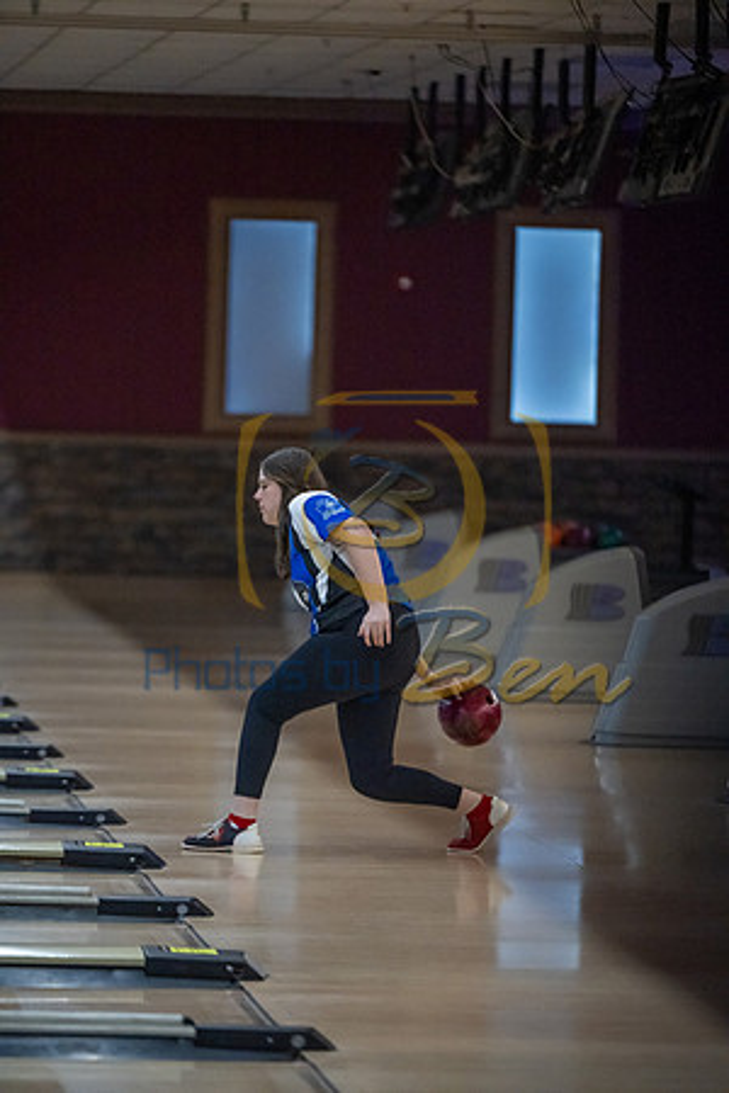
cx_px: 364
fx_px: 5923
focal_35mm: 195
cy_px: 546
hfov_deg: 7.0
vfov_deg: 10.5
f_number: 2.8
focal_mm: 195
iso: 4000
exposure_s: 1/1000
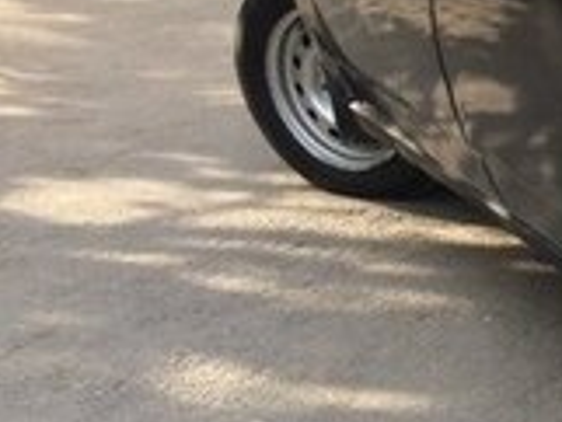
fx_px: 1933
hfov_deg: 13.8
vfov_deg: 12.5
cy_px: 152
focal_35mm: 119
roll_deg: +1.9
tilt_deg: -10.6
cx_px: 1148
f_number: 2.2
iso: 32
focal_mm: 4.15
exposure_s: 1/427
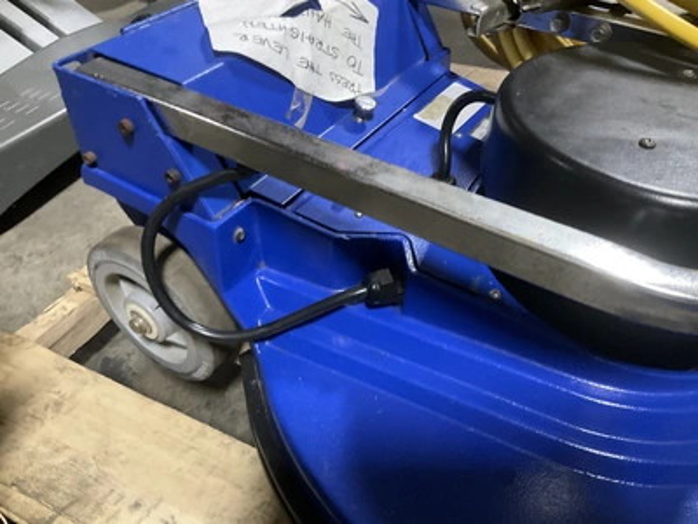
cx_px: 349
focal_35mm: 29
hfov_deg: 61.7
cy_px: 262
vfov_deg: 48.2
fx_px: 585
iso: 500
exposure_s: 1/30
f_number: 1.8
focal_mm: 3
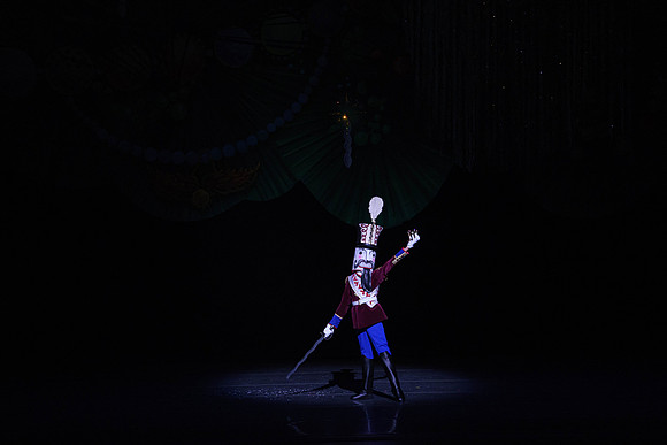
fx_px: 3706
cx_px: 334
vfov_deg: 6.9
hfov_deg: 10.3
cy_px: 222
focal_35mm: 200
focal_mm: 200
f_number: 6.3
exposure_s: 1/320
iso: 5000
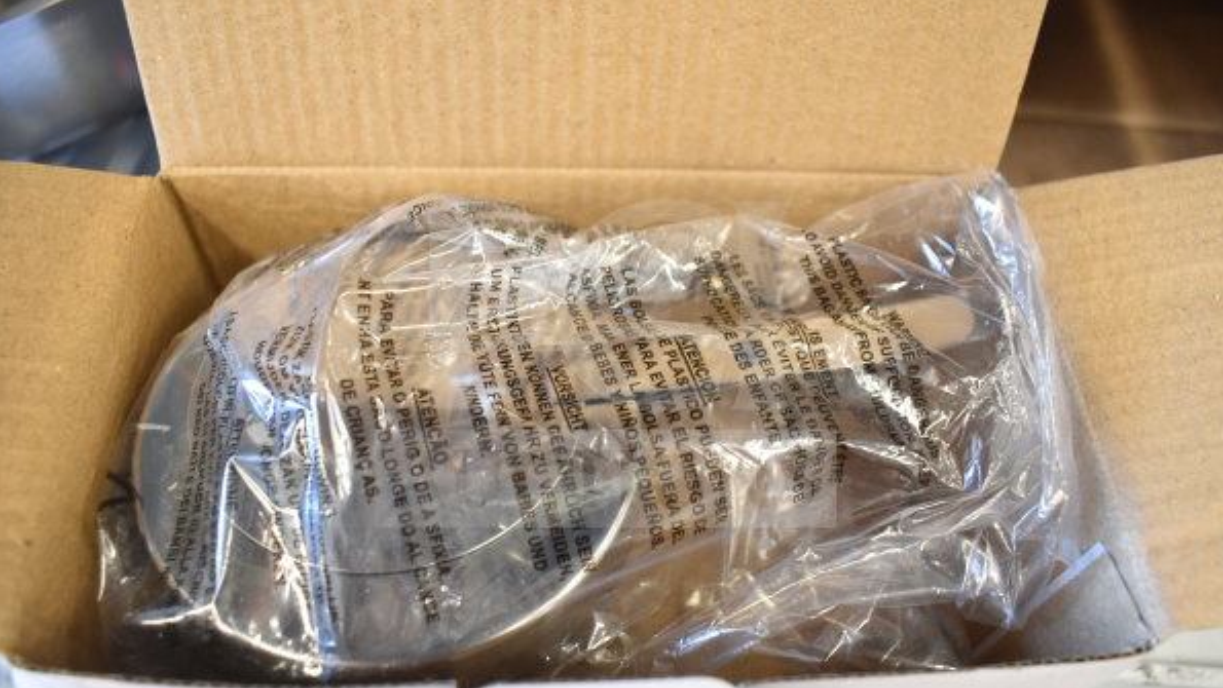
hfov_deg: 66.1
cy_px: 365
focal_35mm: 29
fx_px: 941
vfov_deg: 40.2
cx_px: 604
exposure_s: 1/30
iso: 640
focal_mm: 18
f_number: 3.5
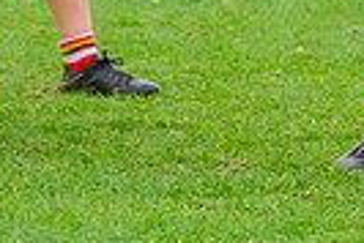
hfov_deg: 1.6
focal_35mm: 1299
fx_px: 13149
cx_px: 197
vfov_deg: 1.1
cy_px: -297
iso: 800
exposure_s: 1/1000
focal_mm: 240
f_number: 5
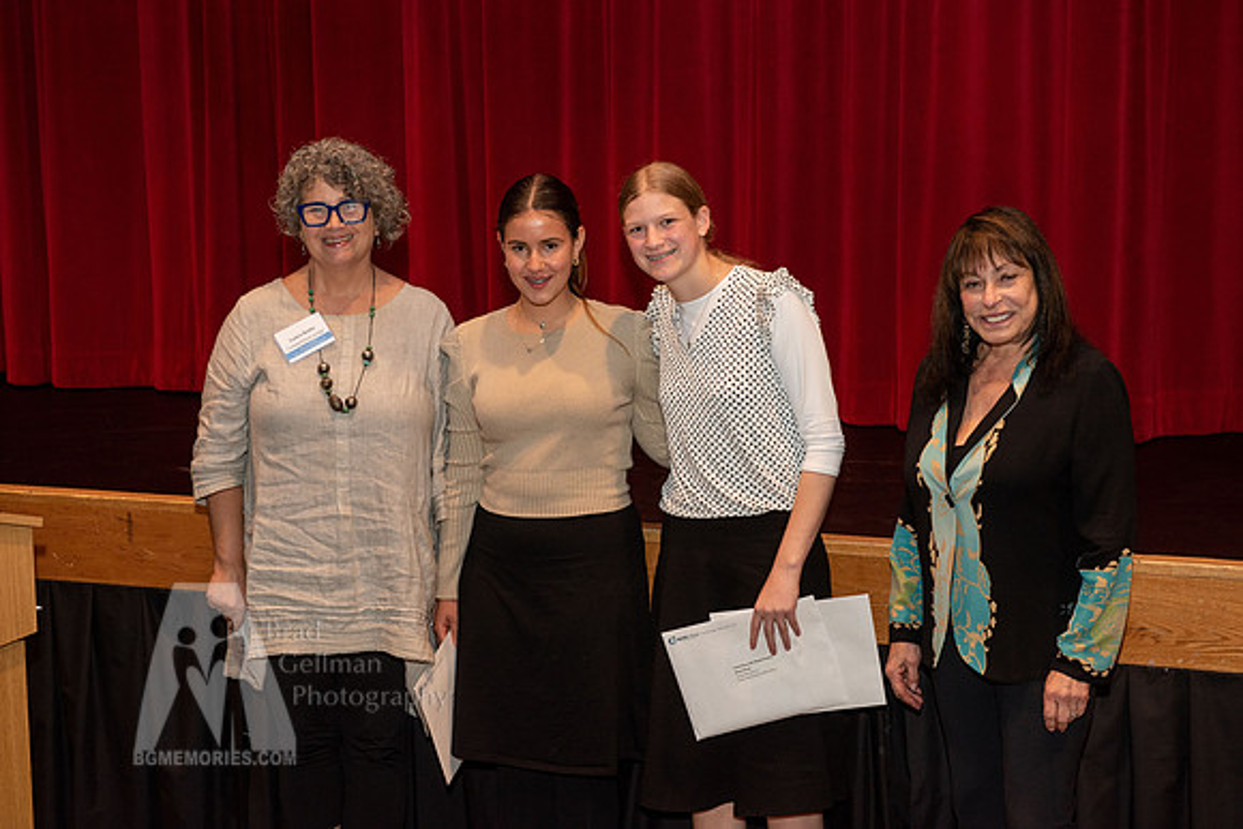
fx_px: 2141
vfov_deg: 21.9
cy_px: 414
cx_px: 622
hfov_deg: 32.4
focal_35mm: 62
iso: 1000
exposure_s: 1/100
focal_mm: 62
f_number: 5
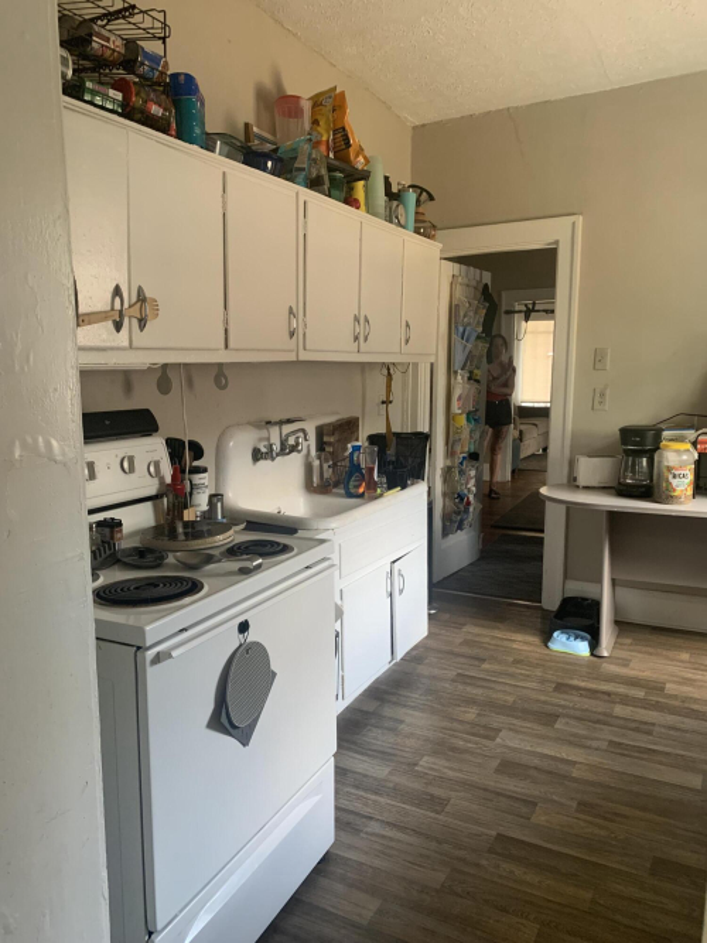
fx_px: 708
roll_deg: +0.6
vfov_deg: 67.3
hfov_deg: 53.0
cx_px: 354
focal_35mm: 26
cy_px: 472
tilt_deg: -7.6
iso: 200
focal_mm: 4.25
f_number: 1.8
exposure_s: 1/60
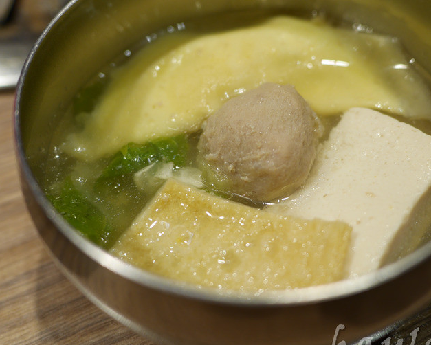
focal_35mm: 42
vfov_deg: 35.7
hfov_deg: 43.7
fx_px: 536
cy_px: 160
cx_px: 252
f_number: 2.2
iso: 200
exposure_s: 1/200
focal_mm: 15
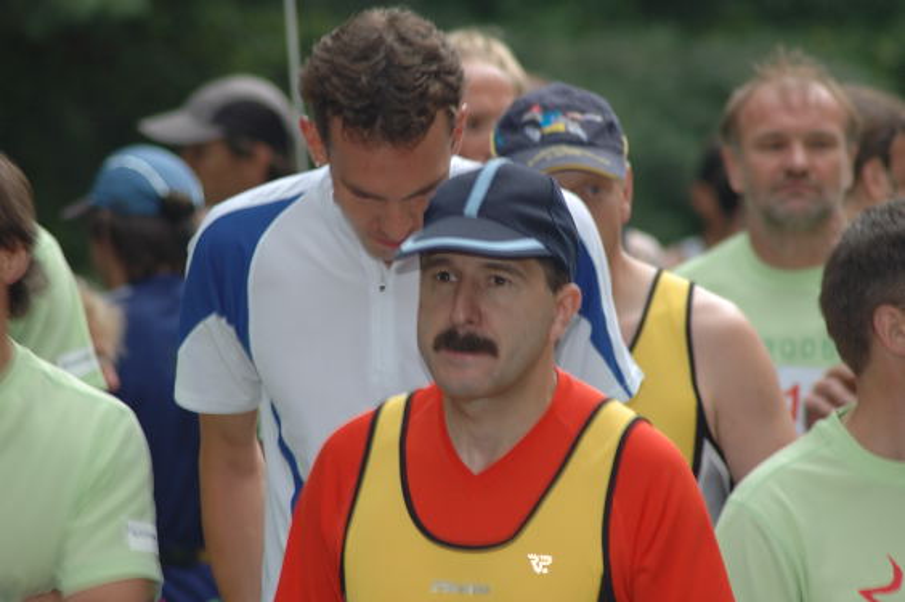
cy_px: 301
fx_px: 7158
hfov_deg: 7.2
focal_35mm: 285
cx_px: 452
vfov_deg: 4.8
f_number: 4.8
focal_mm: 190
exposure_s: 1/90
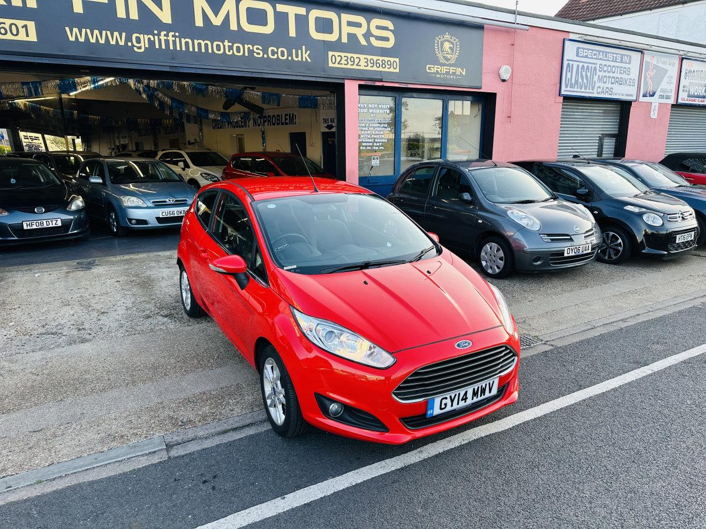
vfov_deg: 56.8
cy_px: 264
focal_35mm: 24
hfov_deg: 71.6
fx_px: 489
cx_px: 353
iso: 80
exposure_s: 1/310
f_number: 1.78
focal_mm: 6.86
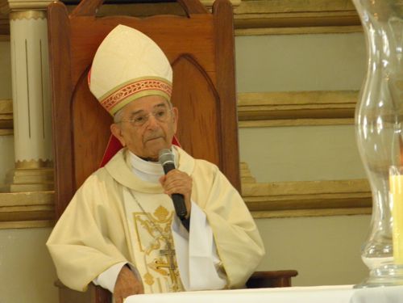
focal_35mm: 229
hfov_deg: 8.6
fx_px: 2666
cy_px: 152
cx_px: 202
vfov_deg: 6.5
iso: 400
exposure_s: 1/25
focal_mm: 41
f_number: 5.4
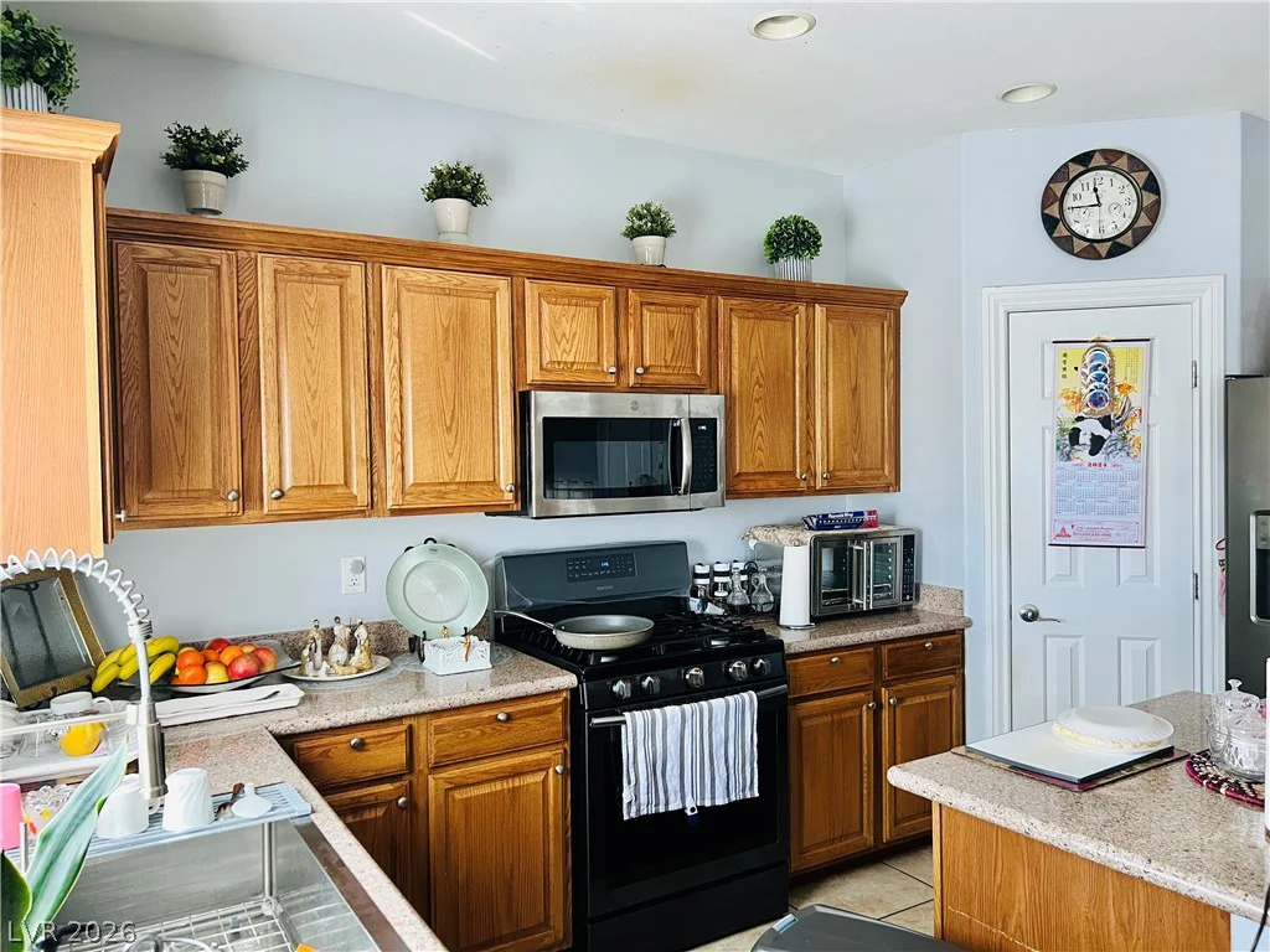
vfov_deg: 53.1
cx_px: 635
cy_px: 476
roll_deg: +0.7
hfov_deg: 67.3
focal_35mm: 26
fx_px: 954
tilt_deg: -1.1
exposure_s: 1/60
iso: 125
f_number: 1.5
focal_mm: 5.7
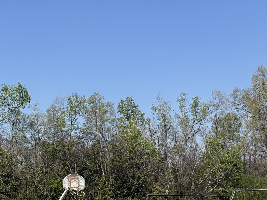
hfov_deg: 30.8
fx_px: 463
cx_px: 27
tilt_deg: +0.6
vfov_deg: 23.5
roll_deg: -0.2
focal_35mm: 60
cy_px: 192
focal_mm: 5.96
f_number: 1.6
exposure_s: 1/3623
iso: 50
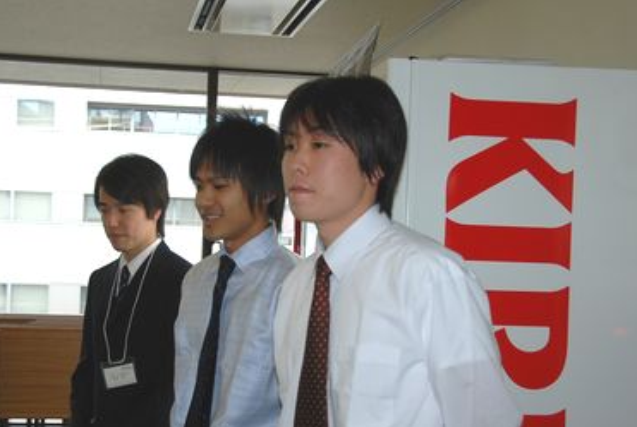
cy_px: 231
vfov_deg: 21.8
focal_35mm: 63
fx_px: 1111
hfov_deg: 31.9
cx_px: 259
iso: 200
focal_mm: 31
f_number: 4.2
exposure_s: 1/60
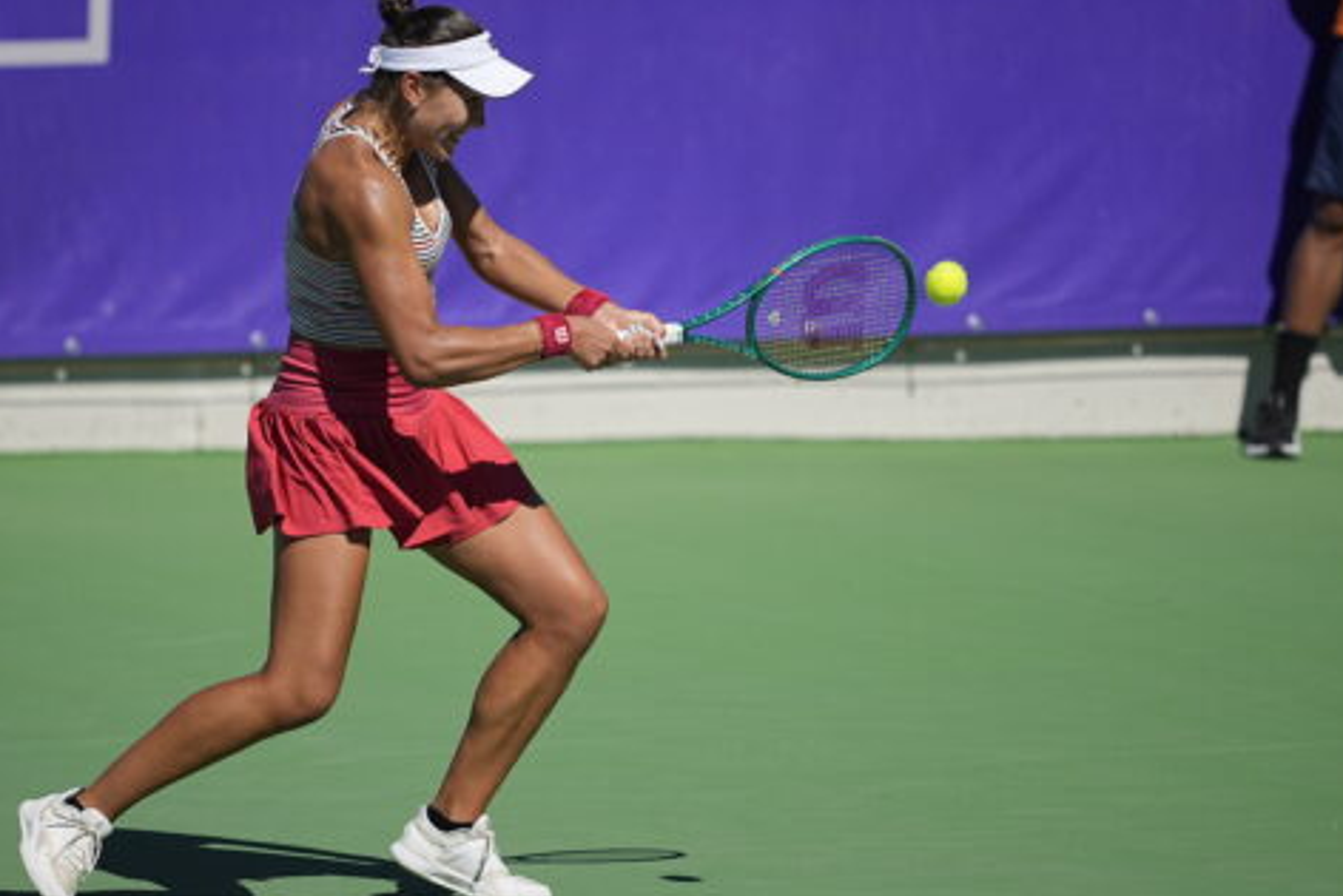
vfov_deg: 2.1
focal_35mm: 651
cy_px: 375
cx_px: 609
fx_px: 24292
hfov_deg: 3.2
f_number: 2.8
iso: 400
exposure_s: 1/12800
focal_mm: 400
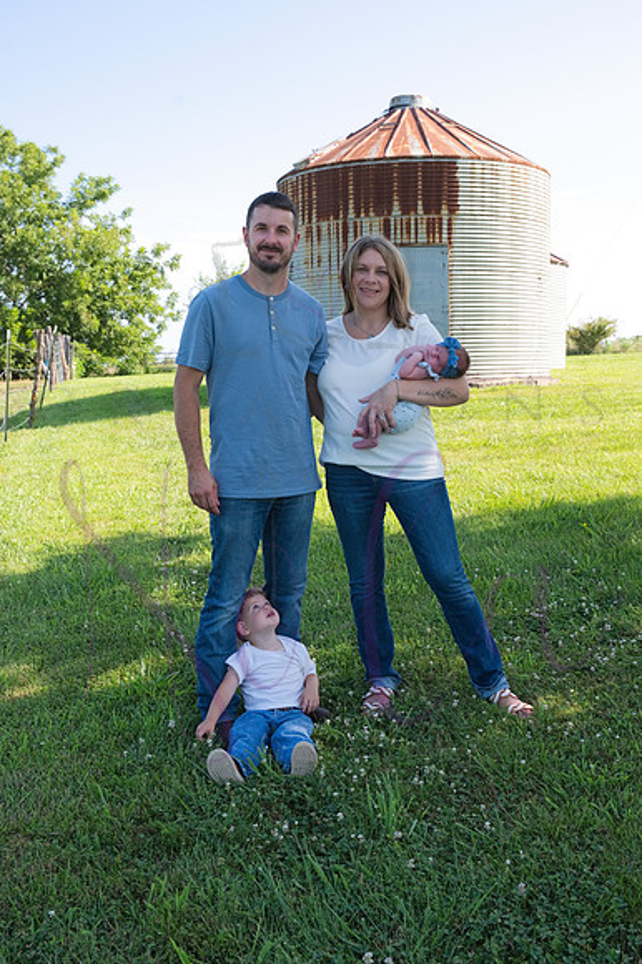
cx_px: 321
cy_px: 482
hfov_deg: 35.0
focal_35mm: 38
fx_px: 1018
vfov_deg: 50.7
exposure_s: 1/320
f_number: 7.1
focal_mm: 38
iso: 400
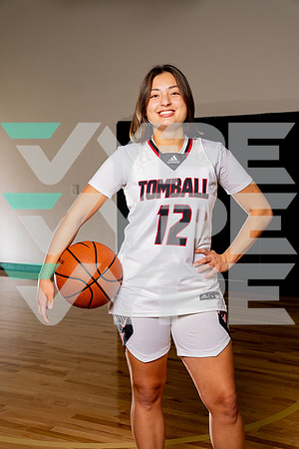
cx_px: 150
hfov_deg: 27.0
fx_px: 622
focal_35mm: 50
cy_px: 224
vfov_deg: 39.7
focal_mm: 49.9
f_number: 7.1
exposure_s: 1/200
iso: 640
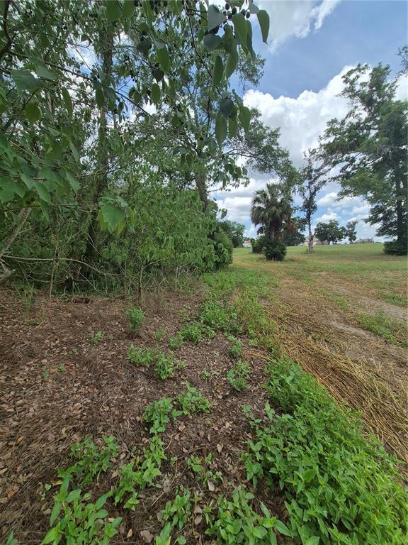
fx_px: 204
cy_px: 272
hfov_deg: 89.9
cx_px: 204
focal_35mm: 13
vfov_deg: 106.2
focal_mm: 1.74
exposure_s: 1/1396
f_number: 2.2
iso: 50
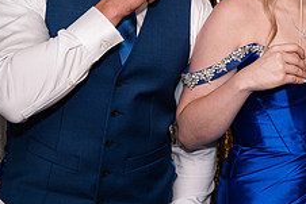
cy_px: -7
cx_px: 374
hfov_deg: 17.2
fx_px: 961
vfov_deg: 12.0
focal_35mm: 113
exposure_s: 1/250
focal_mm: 44
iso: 400
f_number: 5
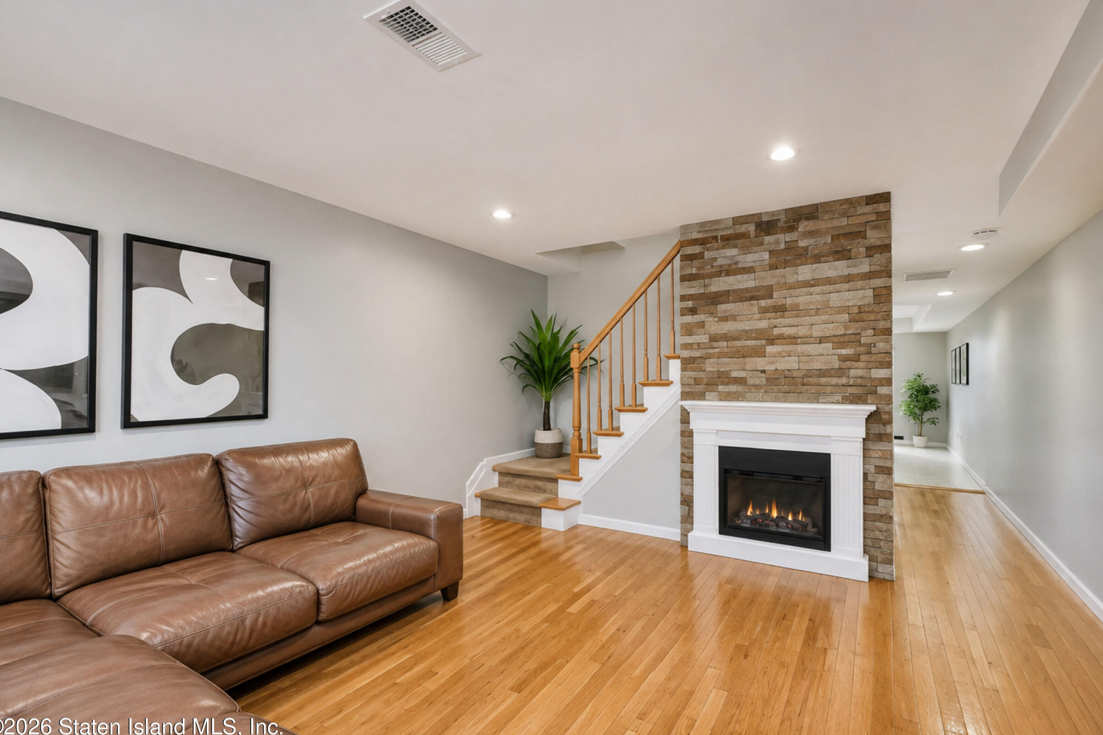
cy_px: 370
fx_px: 490
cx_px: 573
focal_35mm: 16
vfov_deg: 73.7
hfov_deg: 96.7
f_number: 8
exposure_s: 1/60
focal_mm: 10
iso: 2000
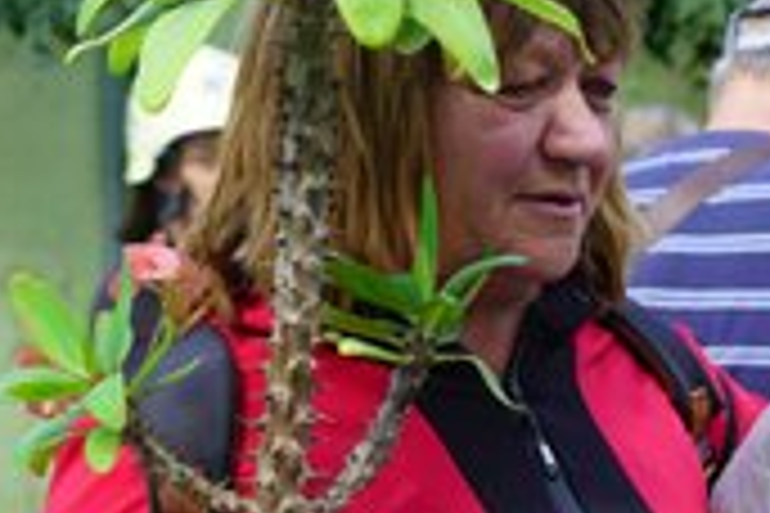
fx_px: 2652
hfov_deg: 16.5
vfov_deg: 11.1
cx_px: 518
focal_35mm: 124
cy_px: 254
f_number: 6.3
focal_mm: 53
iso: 100
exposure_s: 1/60
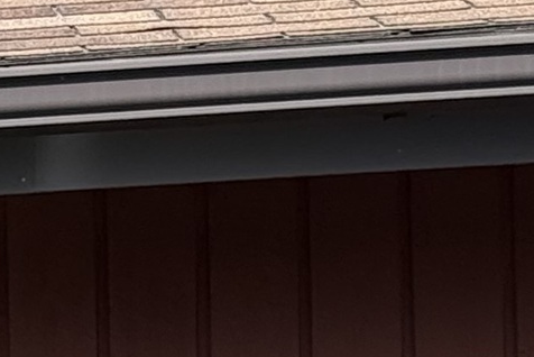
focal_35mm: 322
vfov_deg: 4.2
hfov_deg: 5.9
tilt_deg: +0.1
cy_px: 913
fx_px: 4779
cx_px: -1179
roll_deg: +1.8
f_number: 1.78
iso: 80
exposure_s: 1/2088
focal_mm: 6.76
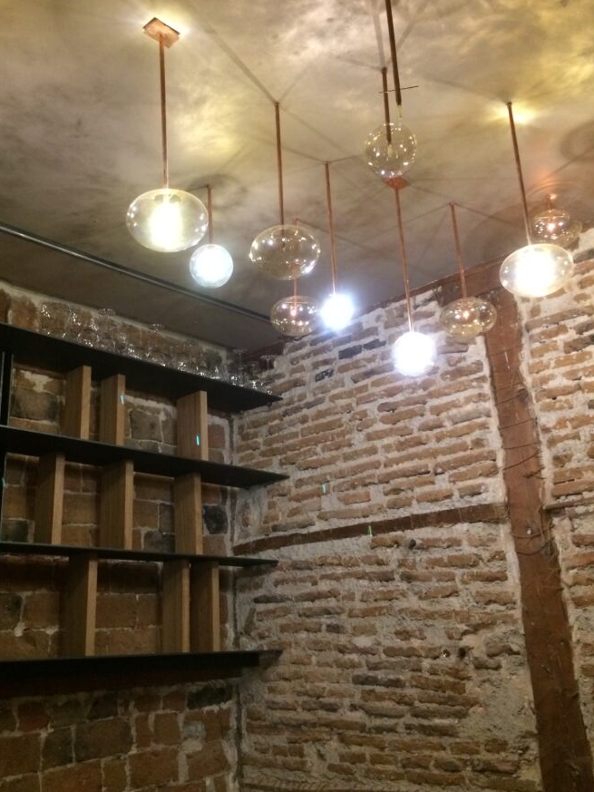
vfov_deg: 53.9
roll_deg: +2.4
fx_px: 778
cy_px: 367
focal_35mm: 34
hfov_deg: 41.7
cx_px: 258
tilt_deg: +17.8
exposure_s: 1/17
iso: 320
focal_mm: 4.15
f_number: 2.2
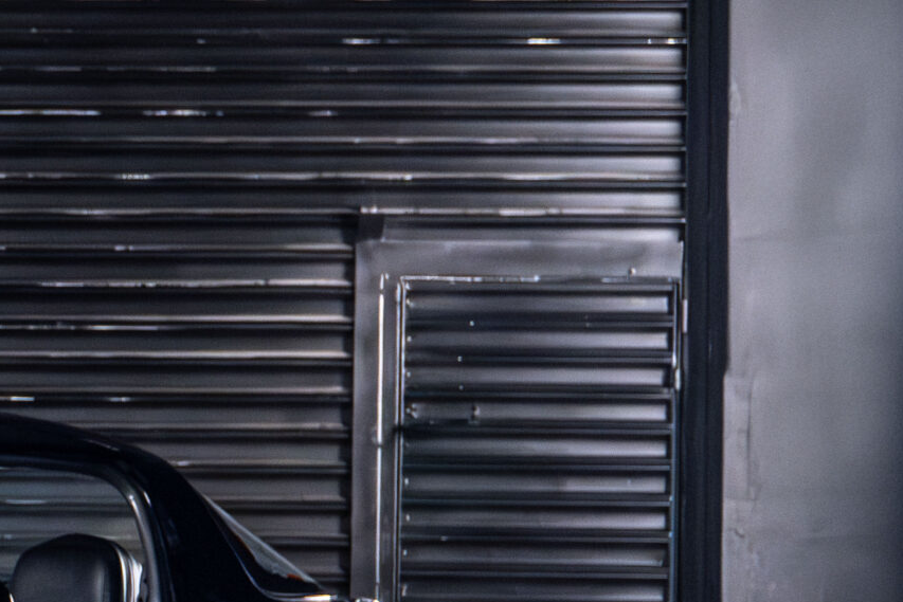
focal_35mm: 225
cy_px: 641
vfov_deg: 6.1
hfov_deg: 8.9
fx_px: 5644
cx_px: -441
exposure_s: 1/25
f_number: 4
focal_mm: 50
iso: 3200
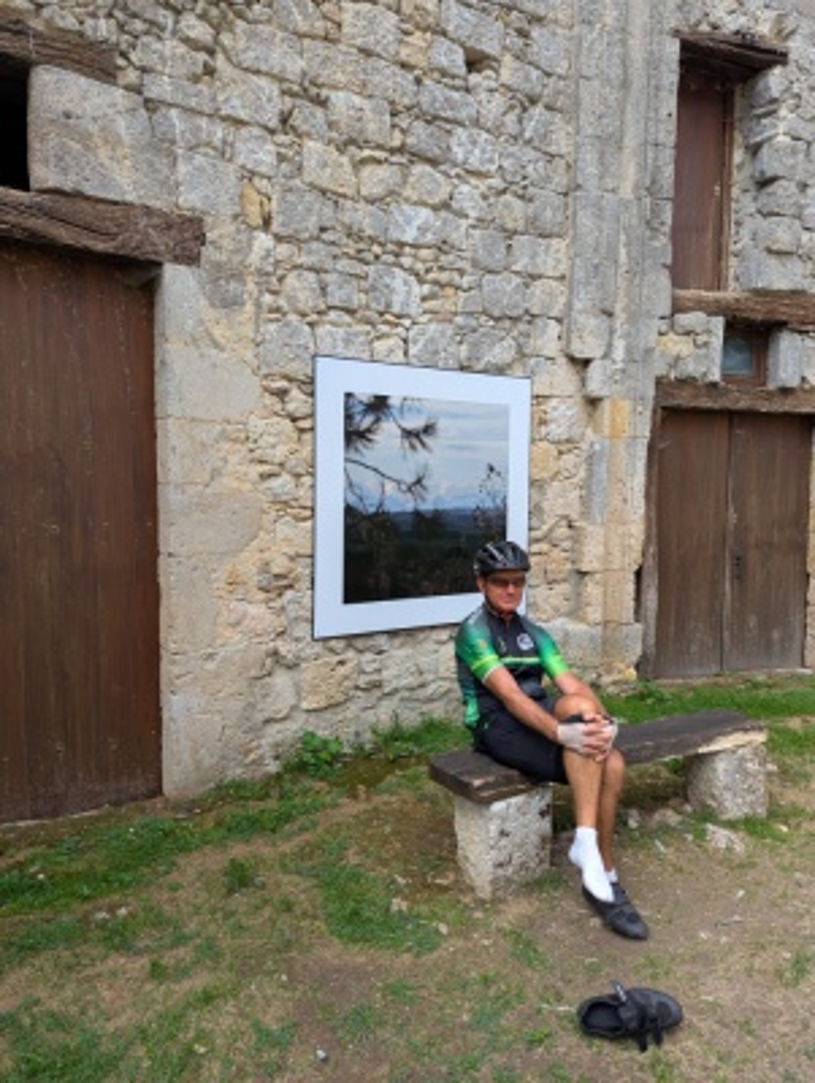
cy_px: 542
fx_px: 752
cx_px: 408
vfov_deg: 71.5
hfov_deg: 56.9
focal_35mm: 24
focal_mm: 6.81
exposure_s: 1/484
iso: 45
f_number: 1.85
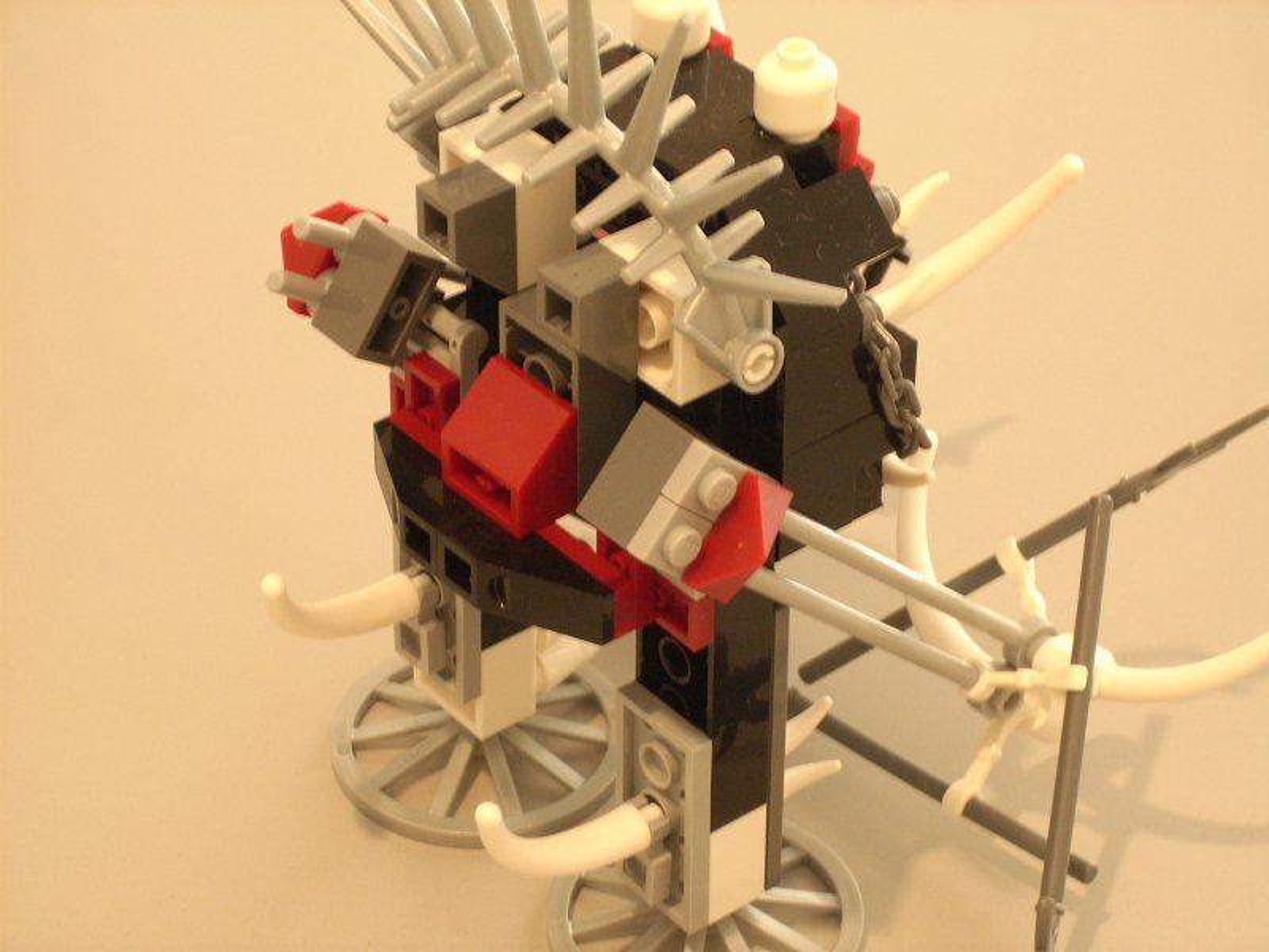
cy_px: 476
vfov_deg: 13.1
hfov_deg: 17.4
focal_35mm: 113
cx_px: 634
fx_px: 4143
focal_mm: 18.6
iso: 200
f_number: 5.2
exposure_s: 1/4.8
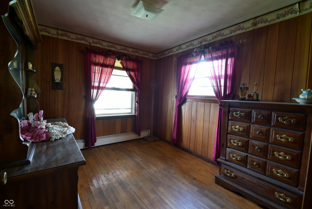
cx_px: 156
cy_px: 104
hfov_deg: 100.4
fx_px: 130
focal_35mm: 15
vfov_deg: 77.4
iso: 100
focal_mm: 10
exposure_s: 4
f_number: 10
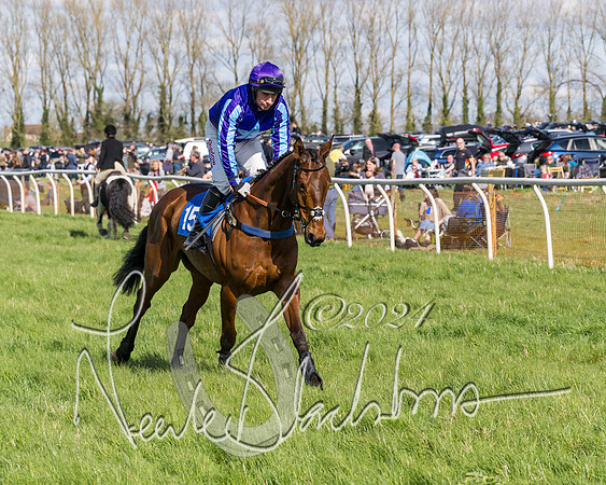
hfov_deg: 12.4
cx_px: 364
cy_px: 242
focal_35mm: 155
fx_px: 2788
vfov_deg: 9.9
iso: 400
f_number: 5.6
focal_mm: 92
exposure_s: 1/2000
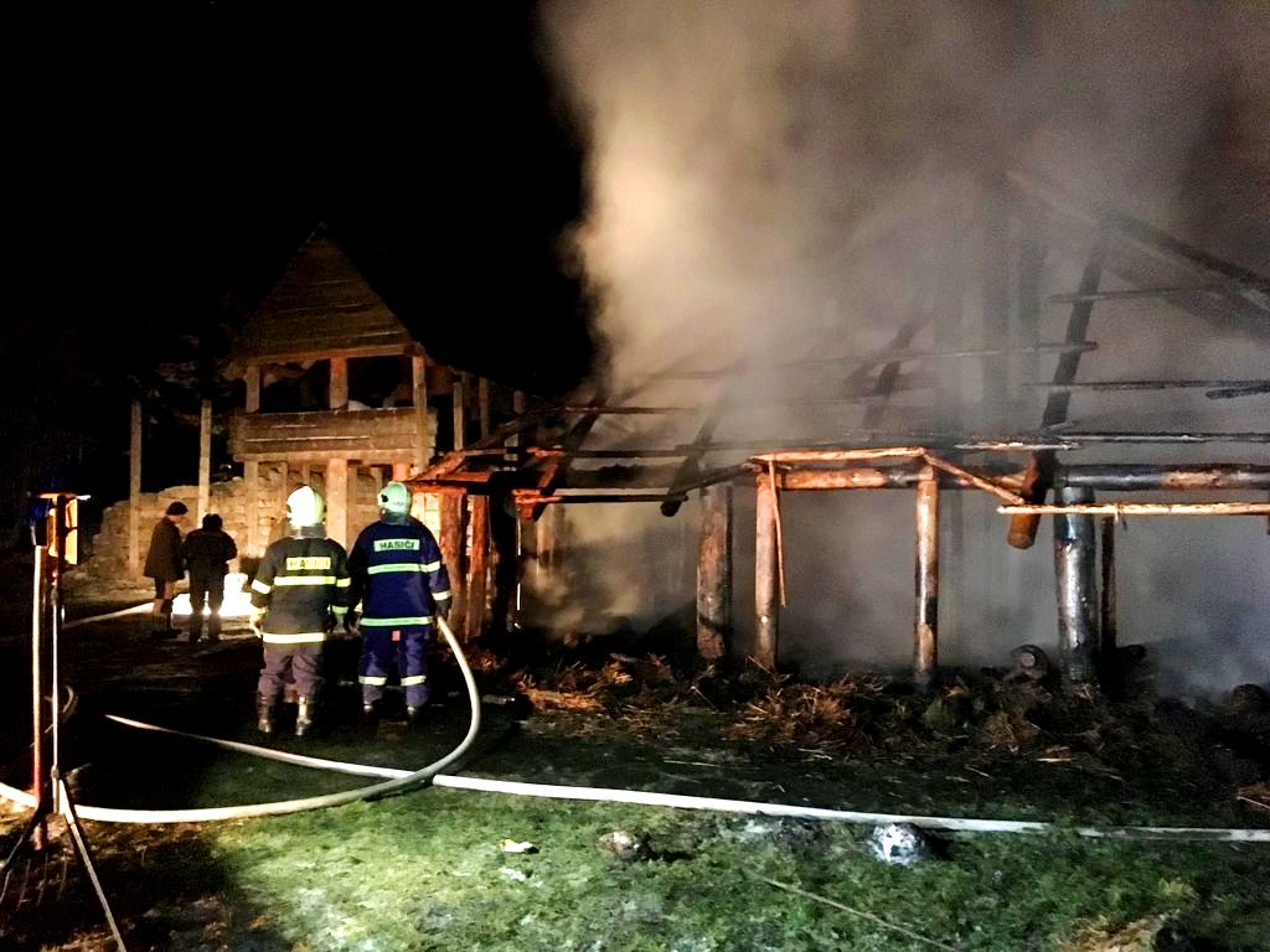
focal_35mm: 29
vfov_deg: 48.2
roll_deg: +0.2
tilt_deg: +3.5
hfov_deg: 61.7
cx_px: 635
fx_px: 1064
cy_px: 476
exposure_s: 1/17
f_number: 2.2
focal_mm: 4.15
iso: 2000
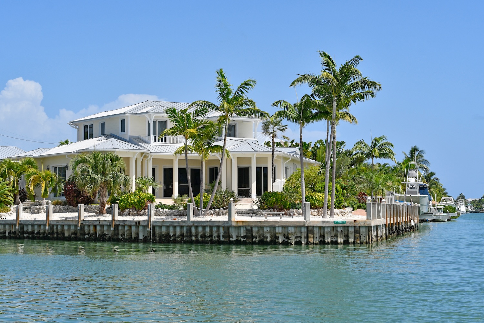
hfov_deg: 27.0
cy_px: 162
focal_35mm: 75
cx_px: 242
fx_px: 1008
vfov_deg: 18.2
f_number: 8
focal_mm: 50
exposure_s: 1/1250
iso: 200
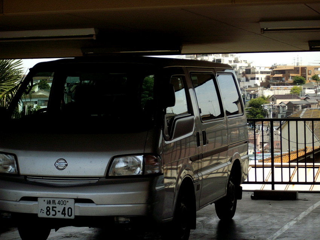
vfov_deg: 13.2
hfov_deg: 17.6
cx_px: 160
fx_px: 1036
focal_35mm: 112
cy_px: 120
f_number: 5.2
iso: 80
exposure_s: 1/320
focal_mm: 18.6
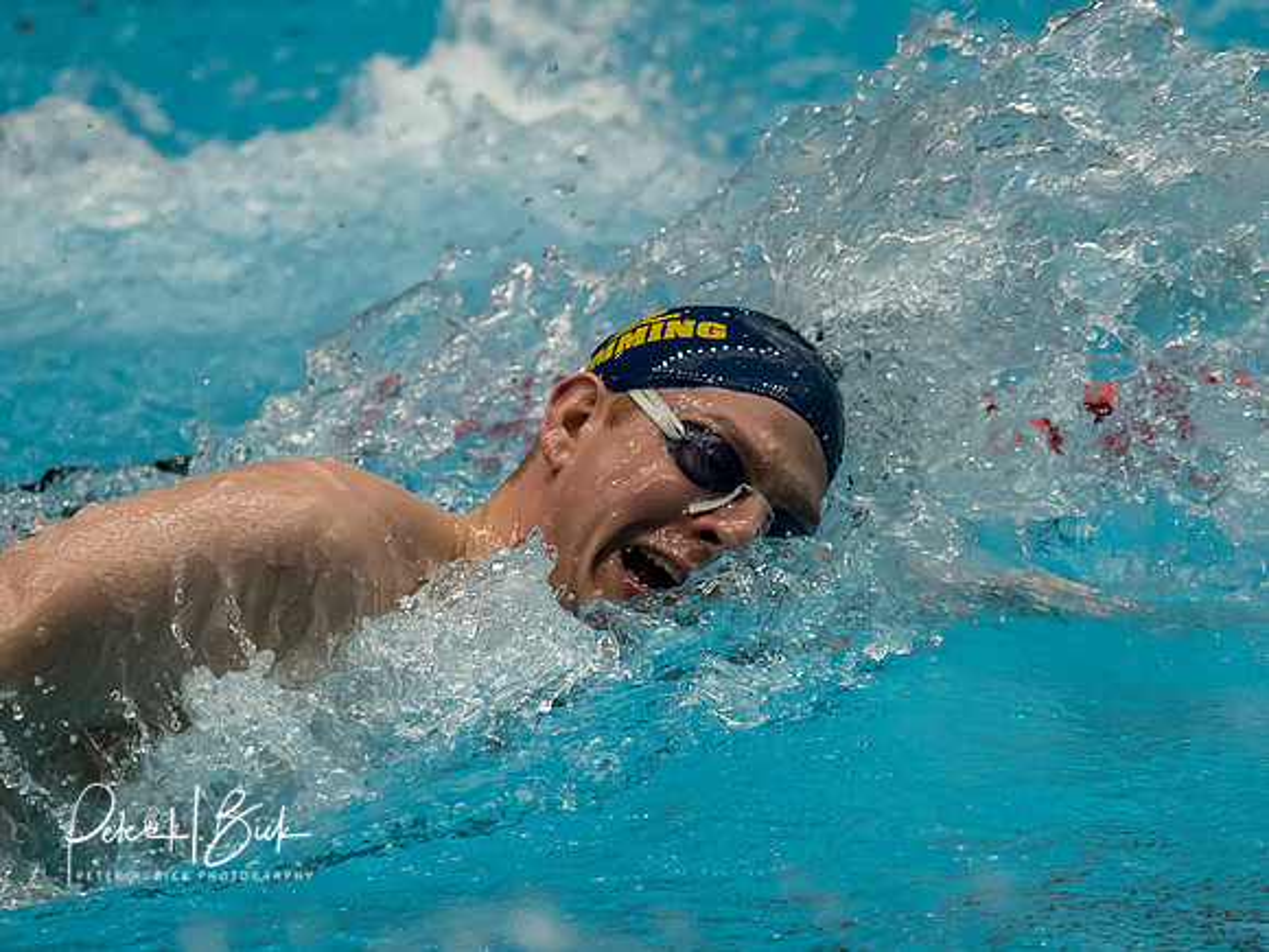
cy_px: 717
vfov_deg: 3.7
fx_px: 14772
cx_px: 735
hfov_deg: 4.9
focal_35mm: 403
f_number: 2.8
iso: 1600
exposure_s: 1/1000
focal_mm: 125
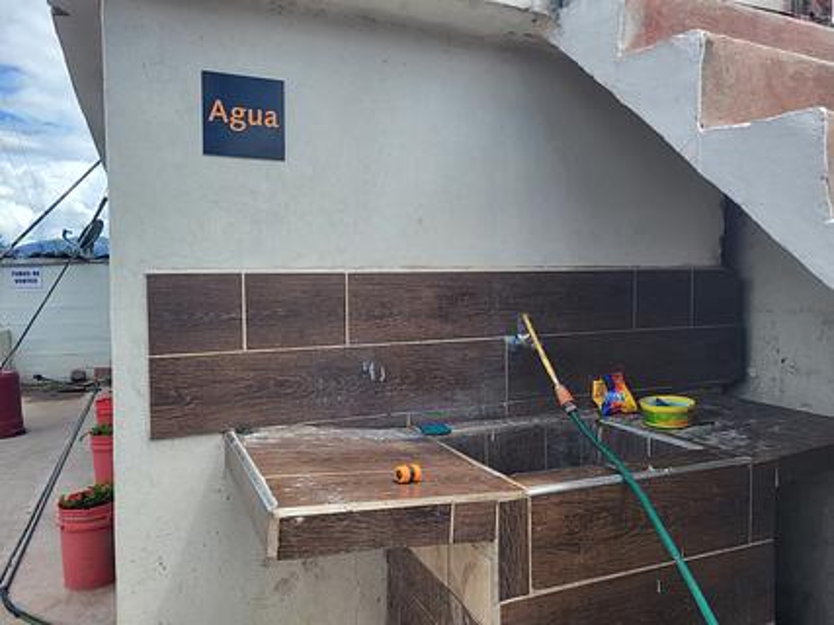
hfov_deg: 67.3
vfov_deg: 53.0
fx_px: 626
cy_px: 312
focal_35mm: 26
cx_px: 417
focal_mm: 5.4
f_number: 1.8
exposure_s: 1/866
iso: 40
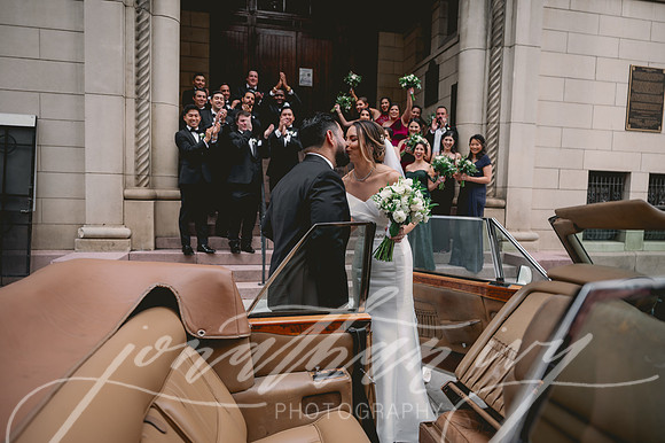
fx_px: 443
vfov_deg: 53.1
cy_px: 222
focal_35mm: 24
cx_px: 332
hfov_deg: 73.8
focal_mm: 24
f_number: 3.2
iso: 50
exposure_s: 1/160
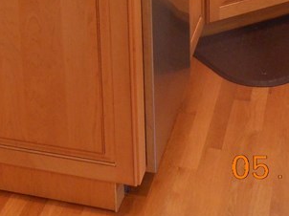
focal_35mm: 95
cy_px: -131
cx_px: 91
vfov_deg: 14.3
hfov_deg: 20.6
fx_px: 793
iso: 200
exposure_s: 1/10
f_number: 3.7
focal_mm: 5
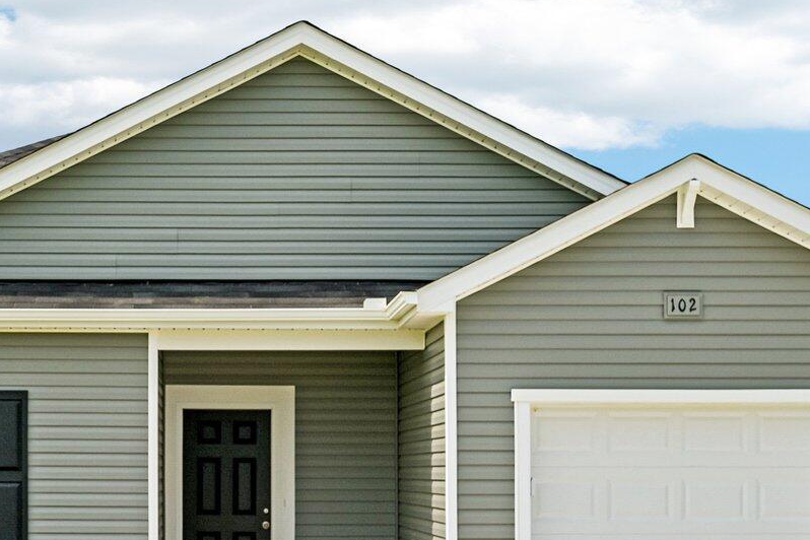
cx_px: 243
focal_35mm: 77
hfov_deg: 26.1
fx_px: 1732
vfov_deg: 17.7
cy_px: 354
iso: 100
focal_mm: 30
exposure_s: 1/500
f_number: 8
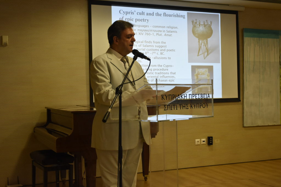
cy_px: 94
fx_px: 398
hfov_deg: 38.9
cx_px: 140
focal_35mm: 51
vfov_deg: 26.5
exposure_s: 1/160
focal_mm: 34
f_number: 6.3
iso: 1600
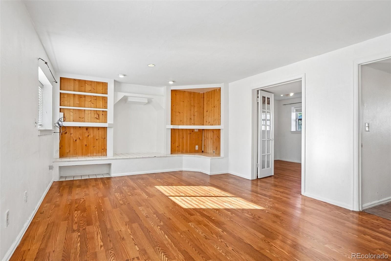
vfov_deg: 67.4
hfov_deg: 90.0
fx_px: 195
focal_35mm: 18
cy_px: 130
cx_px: 196
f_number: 8
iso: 160
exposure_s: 1/30
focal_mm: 12
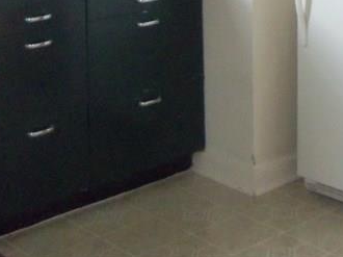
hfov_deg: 21.6
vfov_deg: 15.5
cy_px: -137
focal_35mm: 87
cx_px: 357
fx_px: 861
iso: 400
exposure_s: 1/20
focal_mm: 5.1
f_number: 3.9
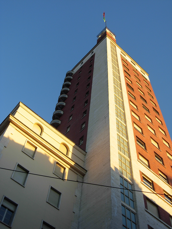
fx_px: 298
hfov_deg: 32.2
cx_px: 86
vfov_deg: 42.1
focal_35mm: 45
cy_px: 114
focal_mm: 7.5
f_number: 3.1
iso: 79
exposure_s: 1/235
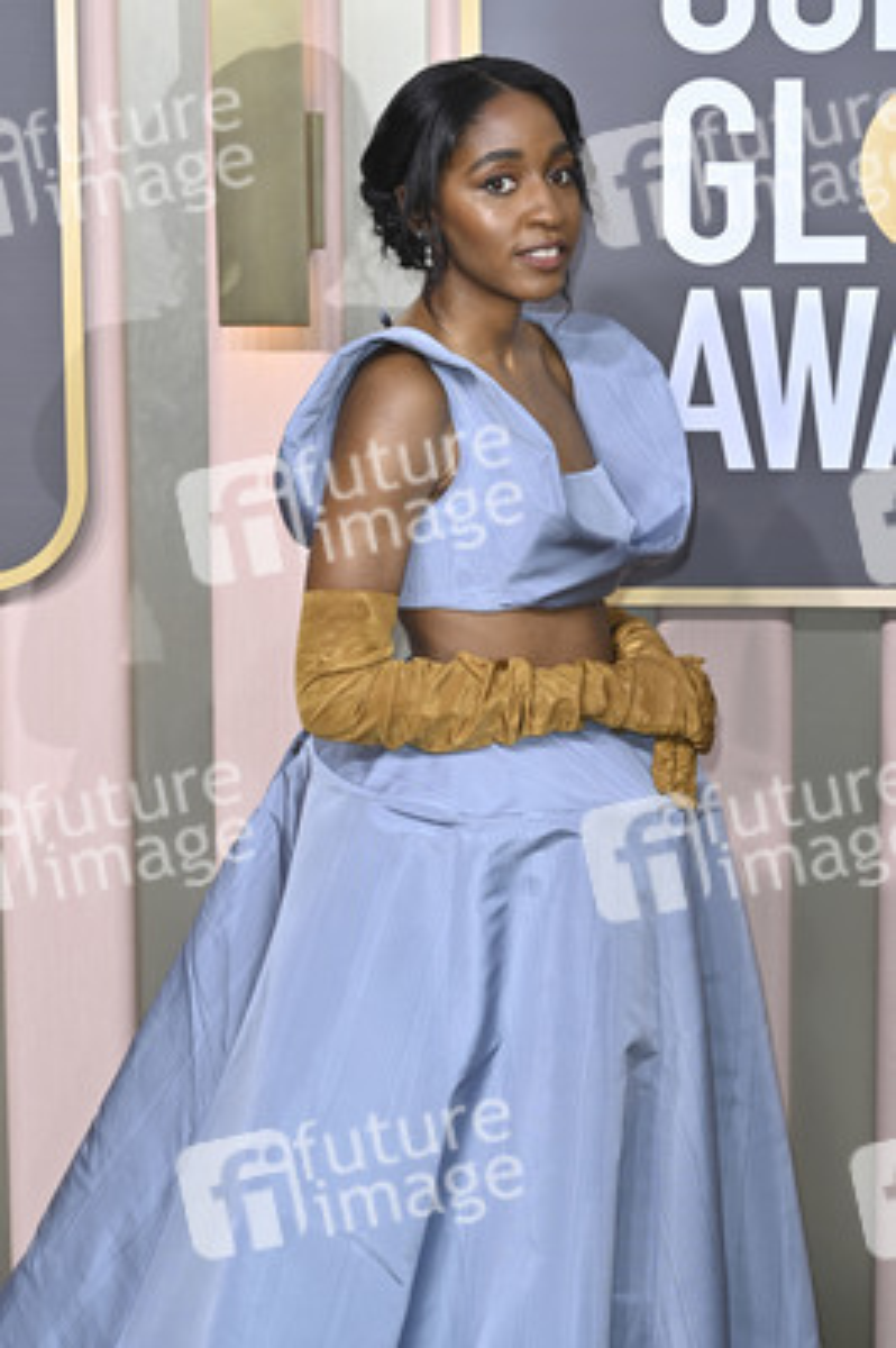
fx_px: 4113
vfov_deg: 18.6
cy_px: 674
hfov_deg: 12.4
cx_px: 448
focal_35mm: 110
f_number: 8
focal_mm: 110
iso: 320
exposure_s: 1/200
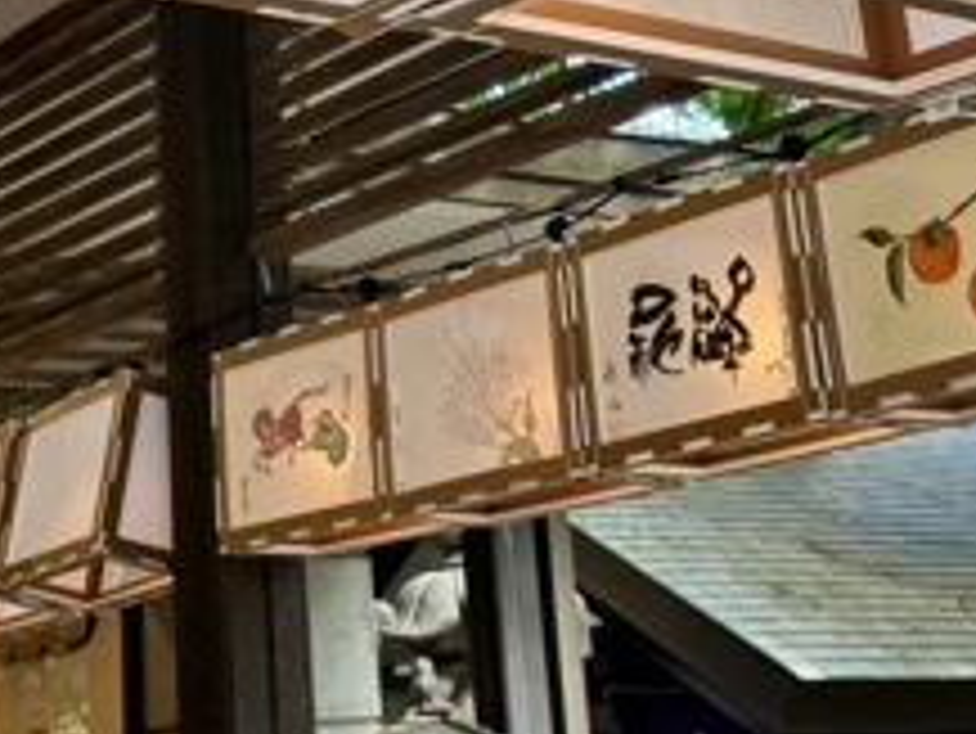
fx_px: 2370
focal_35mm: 84
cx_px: 319
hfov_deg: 23.2
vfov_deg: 16.6
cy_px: -209
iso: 125
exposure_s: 1/100
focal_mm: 5.96
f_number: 1.6
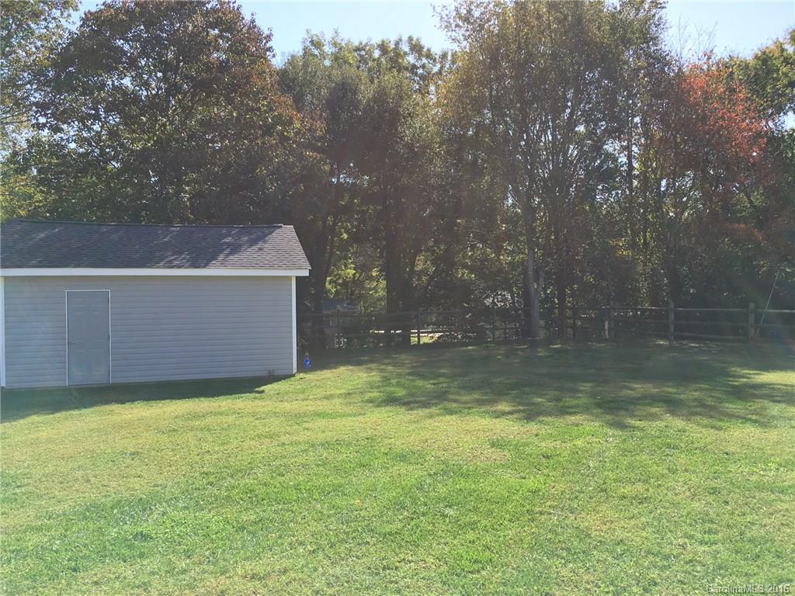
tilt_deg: -1.8
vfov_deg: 48.2
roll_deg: +0.7
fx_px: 666
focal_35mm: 29
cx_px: 398
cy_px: 298
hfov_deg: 61.7
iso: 25
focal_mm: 4.15
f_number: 2.2
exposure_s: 1/686
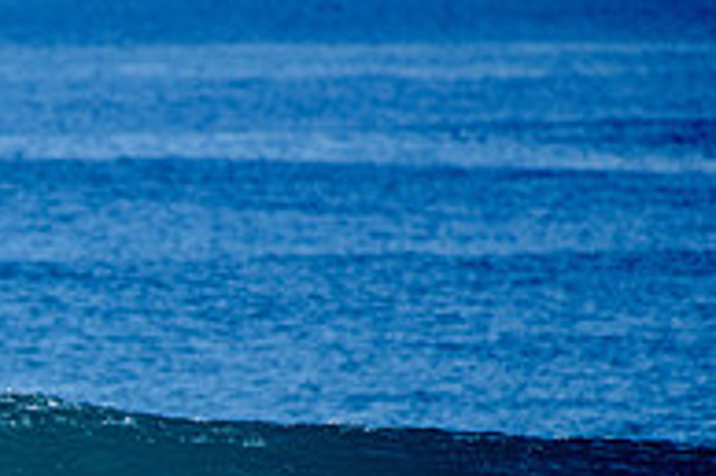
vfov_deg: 0.9
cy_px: 684
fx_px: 29768
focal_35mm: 1498
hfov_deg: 1.4
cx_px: -295
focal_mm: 500
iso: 180
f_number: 5.6
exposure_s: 1/1600
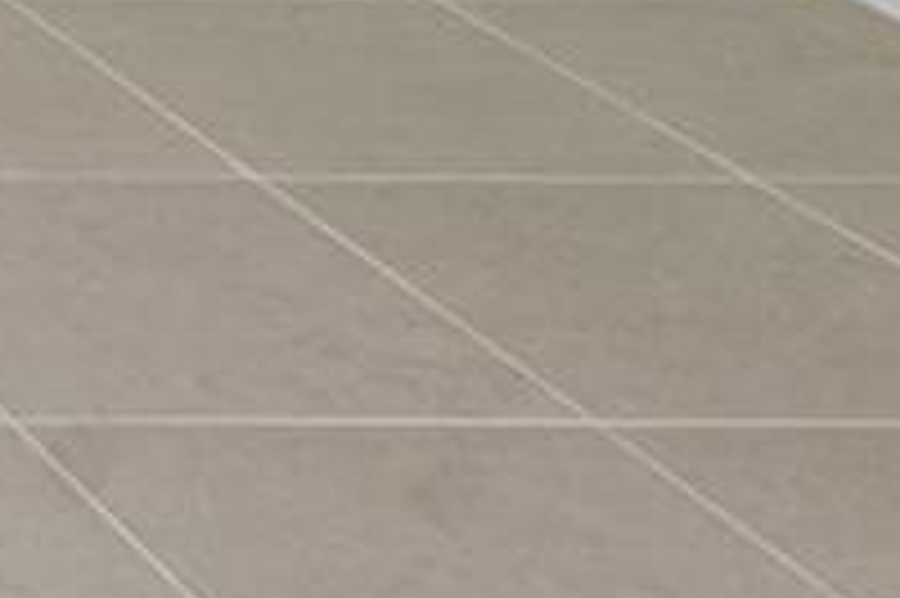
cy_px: -1192
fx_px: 3197
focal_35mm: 128
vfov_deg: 8.8
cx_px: -1652
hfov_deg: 11.3
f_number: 8
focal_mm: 16
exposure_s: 1/10
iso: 400
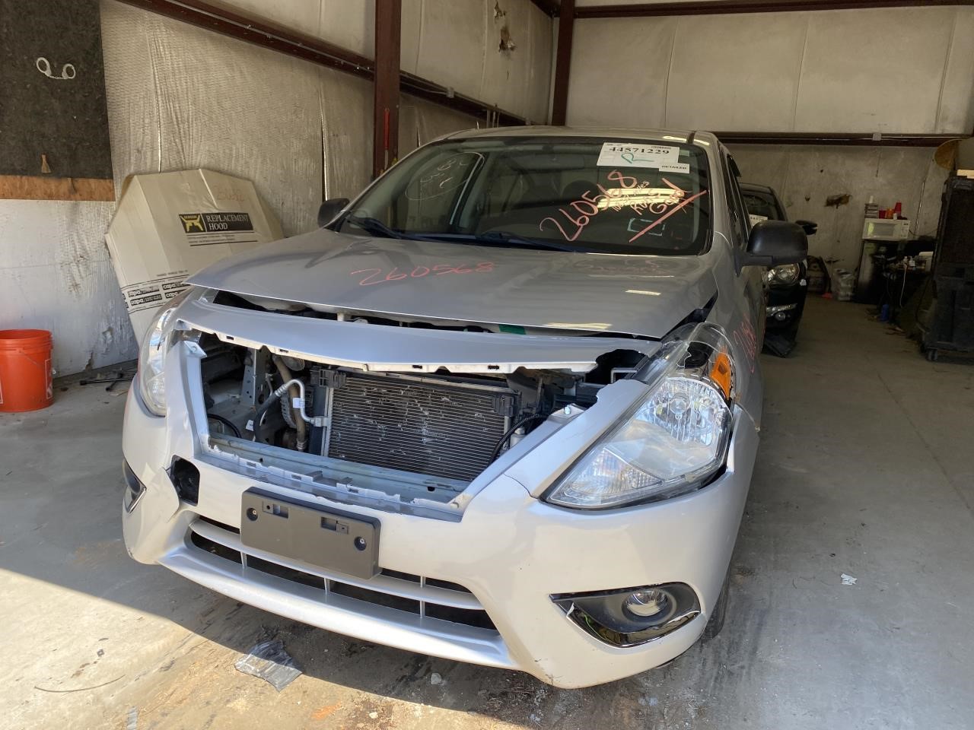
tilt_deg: -10.7
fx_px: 732
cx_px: 487
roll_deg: -4.9
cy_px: 365
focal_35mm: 26
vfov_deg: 53.1
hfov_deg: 67.3
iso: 32
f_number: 1.8
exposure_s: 1/432
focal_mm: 4.25
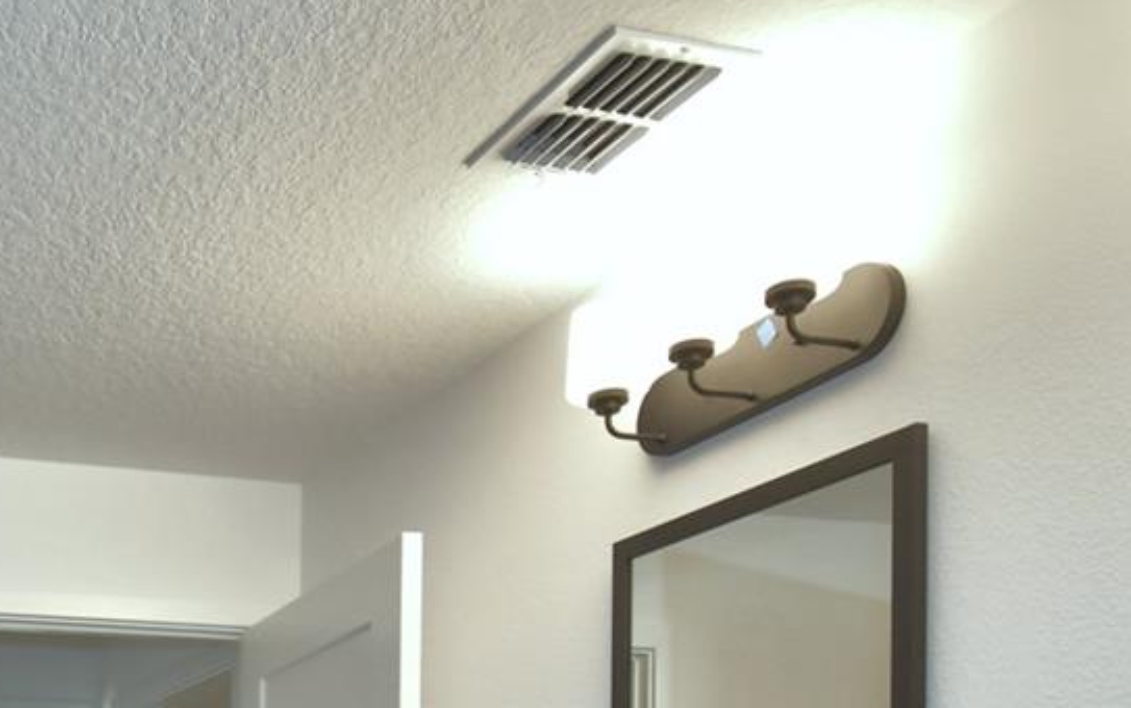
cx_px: -31
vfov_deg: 24.7
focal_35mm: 45
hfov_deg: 38.7
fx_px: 1388
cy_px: 935
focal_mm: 10
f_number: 4.5
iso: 200
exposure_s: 1/50
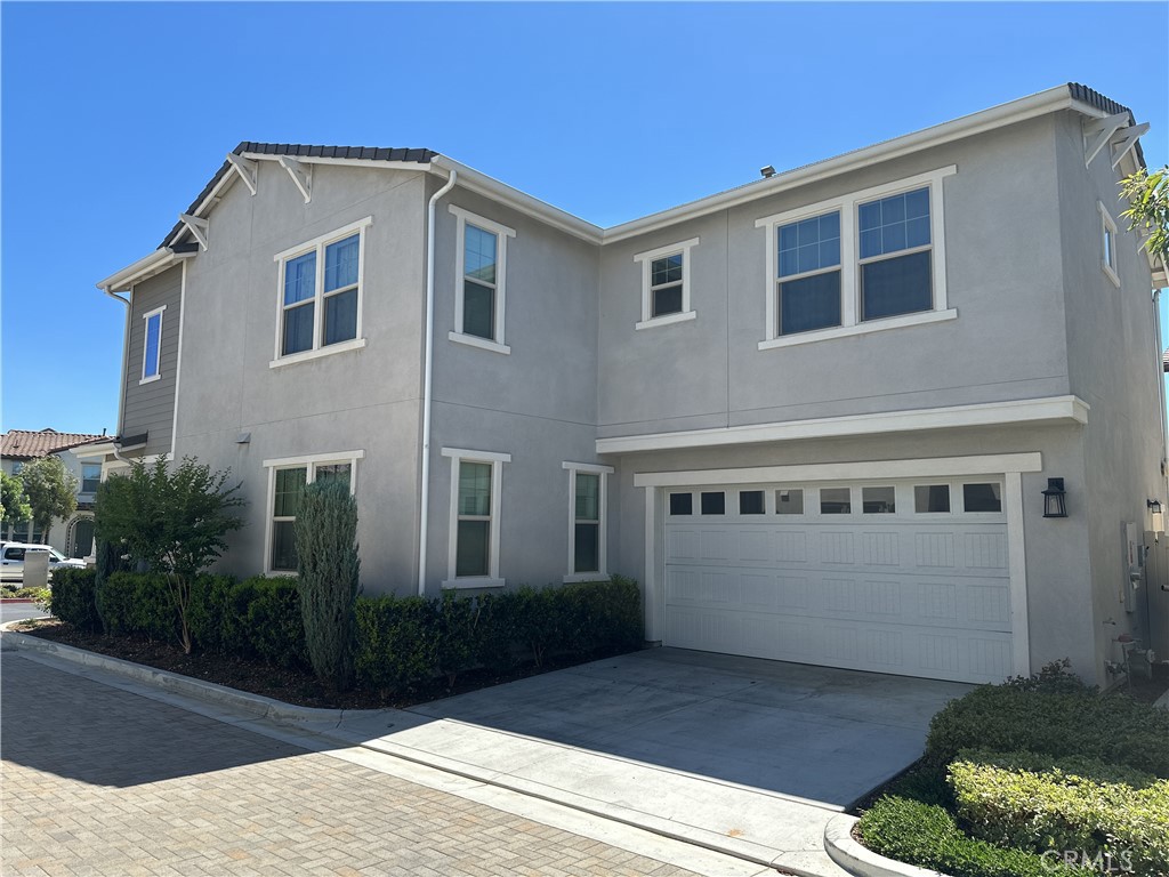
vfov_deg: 56.8
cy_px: 438
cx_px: 584
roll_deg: -1.0
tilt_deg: +6.2
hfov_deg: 71.6
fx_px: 810
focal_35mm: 24
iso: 80
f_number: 1.78
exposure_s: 1/2967
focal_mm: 6.86
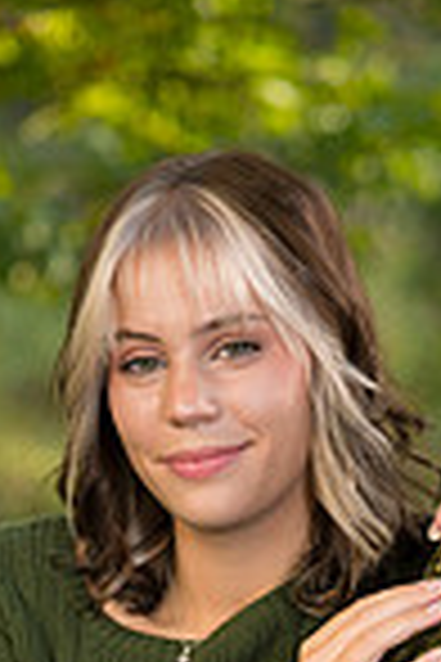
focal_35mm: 337
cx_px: 194
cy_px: 950
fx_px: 6192
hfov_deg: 4.1
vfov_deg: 6.1
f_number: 4.5
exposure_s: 1/250
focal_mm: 110
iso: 250
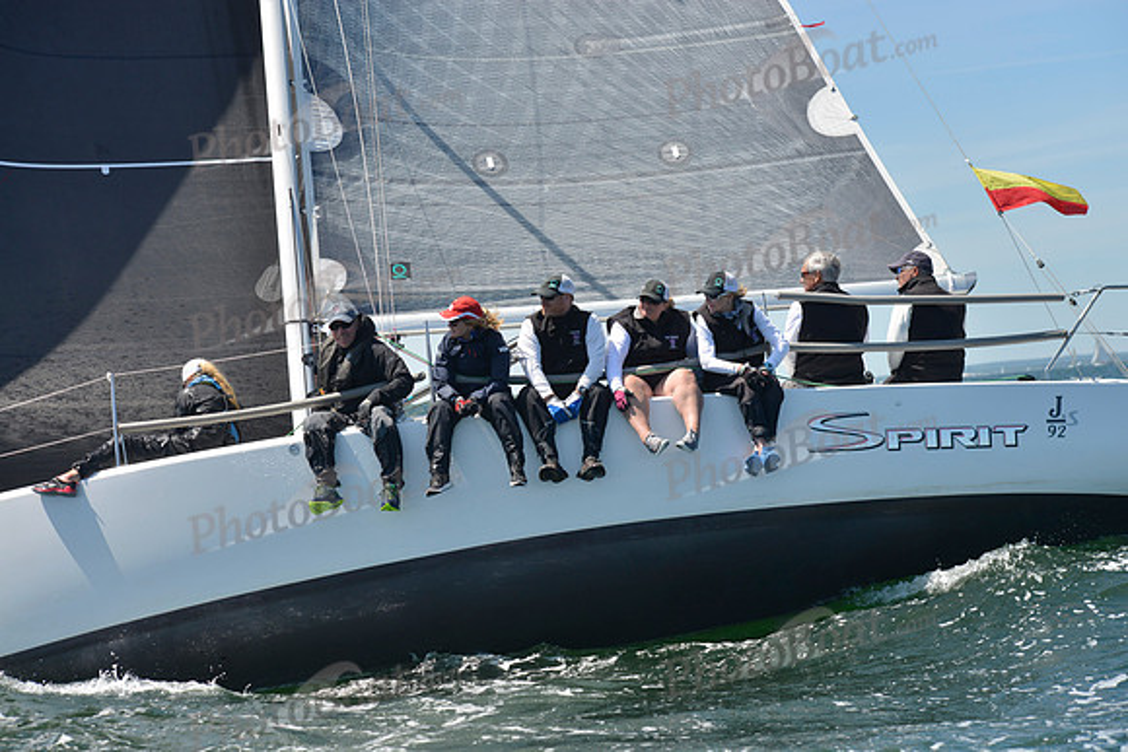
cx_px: 564
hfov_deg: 22.1
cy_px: 376
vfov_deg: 14.9
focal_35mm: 92
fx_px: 2883
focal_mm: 92
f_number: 6.3
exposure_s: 1/1250
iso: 280
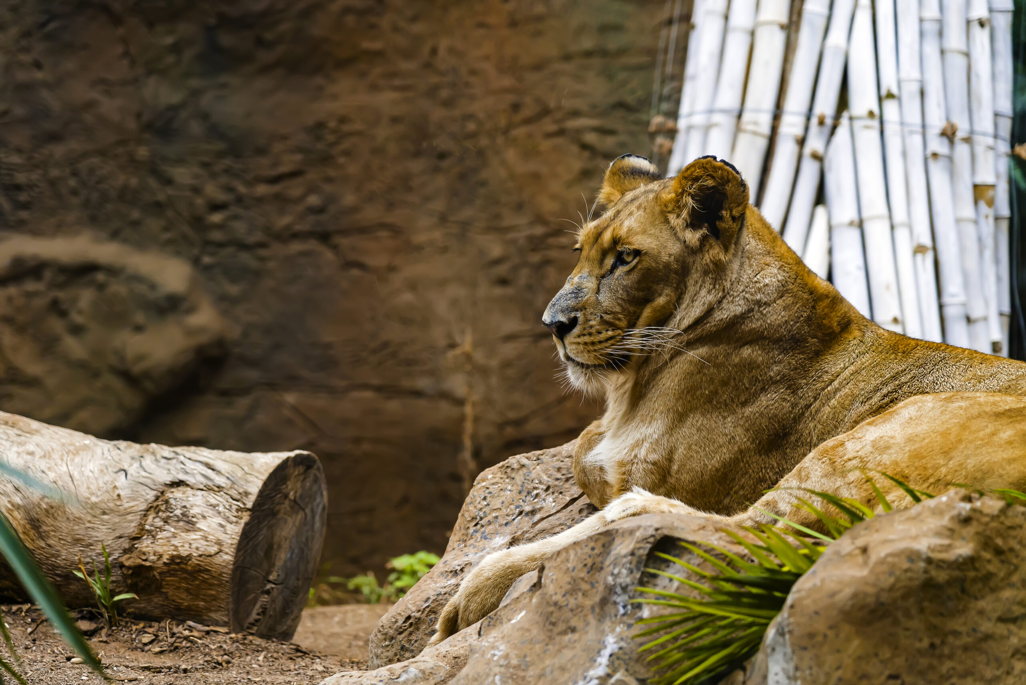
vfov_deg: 13.1
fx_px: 2994
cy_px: 342
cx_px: 513
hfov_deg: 19.4
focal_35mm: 105
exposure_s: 1/400
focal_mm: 105
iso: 1250
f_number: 4
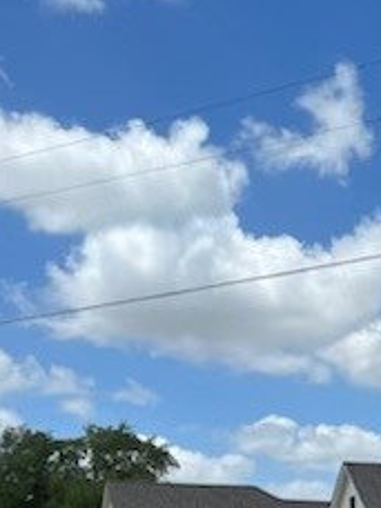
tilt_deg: +0.7
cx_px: 426
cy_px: 597
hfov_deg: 19.3
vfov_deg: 24.4
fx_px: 1071
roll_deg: +2.4
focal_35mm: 73
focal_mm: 5.7
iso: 50
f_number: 1.5
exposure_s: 1/5076
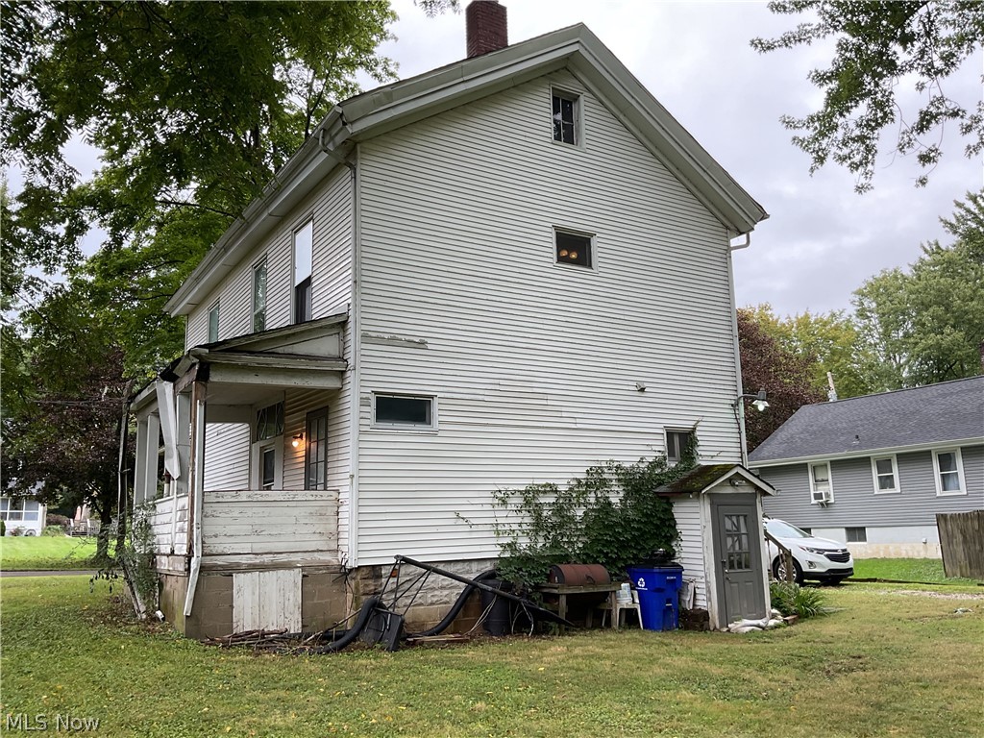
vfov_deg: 48.2
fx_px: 824
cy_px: 369
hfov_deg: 61.7
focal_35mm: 29
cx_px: 492
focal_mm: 3
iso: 16
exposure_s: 1/200
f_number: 1.8
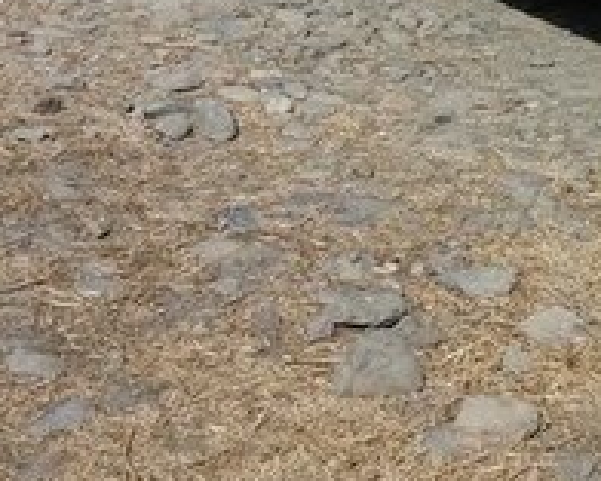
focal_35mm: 92
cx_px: 911
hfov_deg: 18.4
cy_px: -170
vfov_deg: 15.8
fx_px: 1637
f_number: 1.9
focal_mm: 3.7
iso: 64
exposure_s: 1/2532
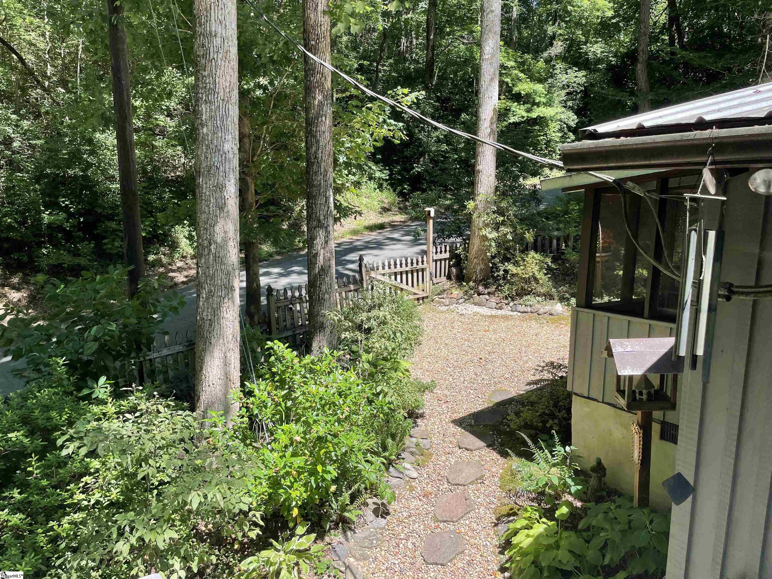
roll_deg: -1.9
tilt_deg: -8.3
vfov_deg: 53.1
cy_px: 290
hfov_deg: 67.3
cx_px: 386
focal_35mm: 26
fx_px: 580
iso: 32
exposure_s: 1/720
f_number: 1.6
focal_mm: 4.2
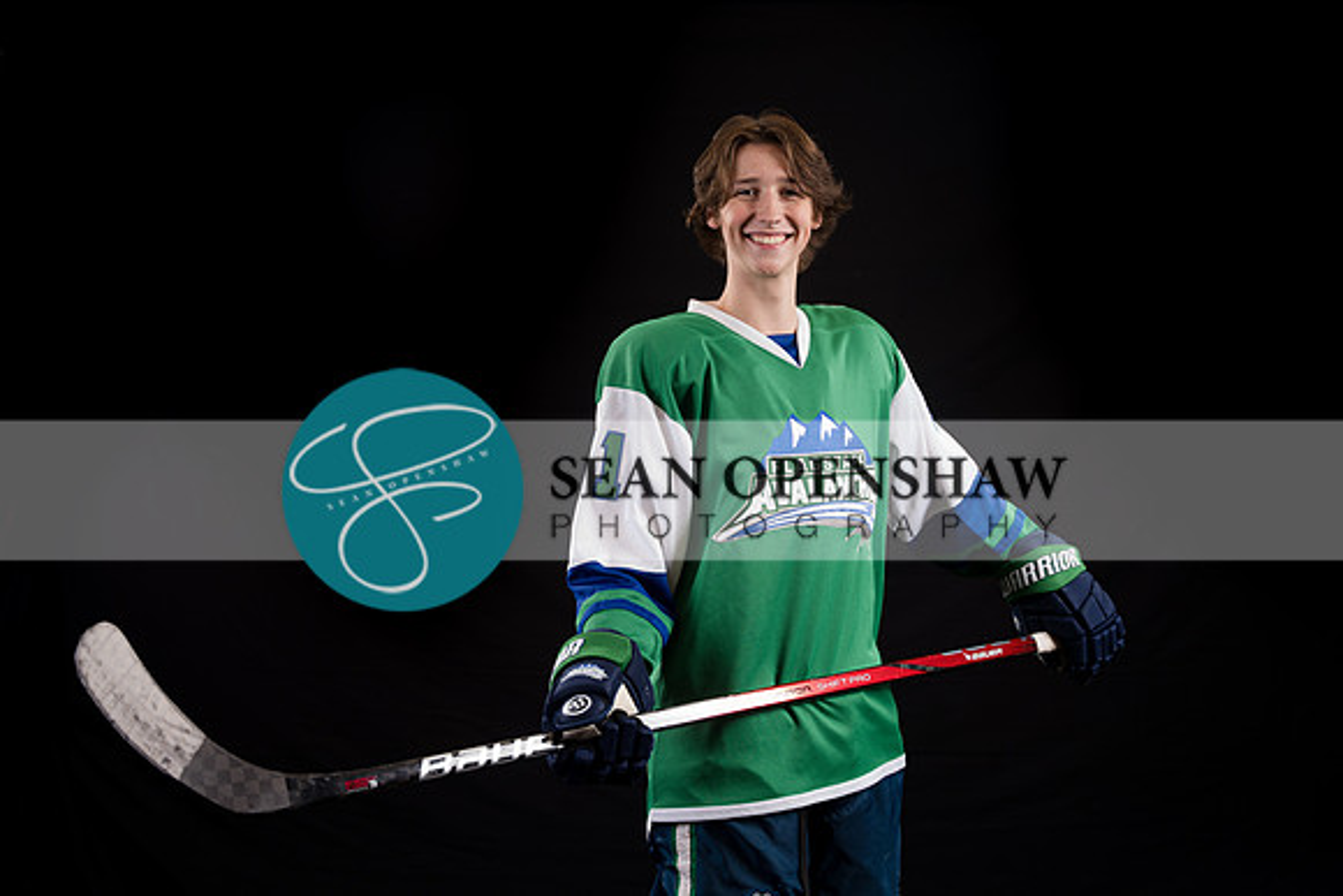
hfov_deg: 41.4
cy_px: 448
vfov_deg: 28.3
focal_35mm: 48
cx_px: 672
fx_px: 1776
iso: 80
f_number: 2.8
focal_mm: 47.6
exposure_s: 1/160
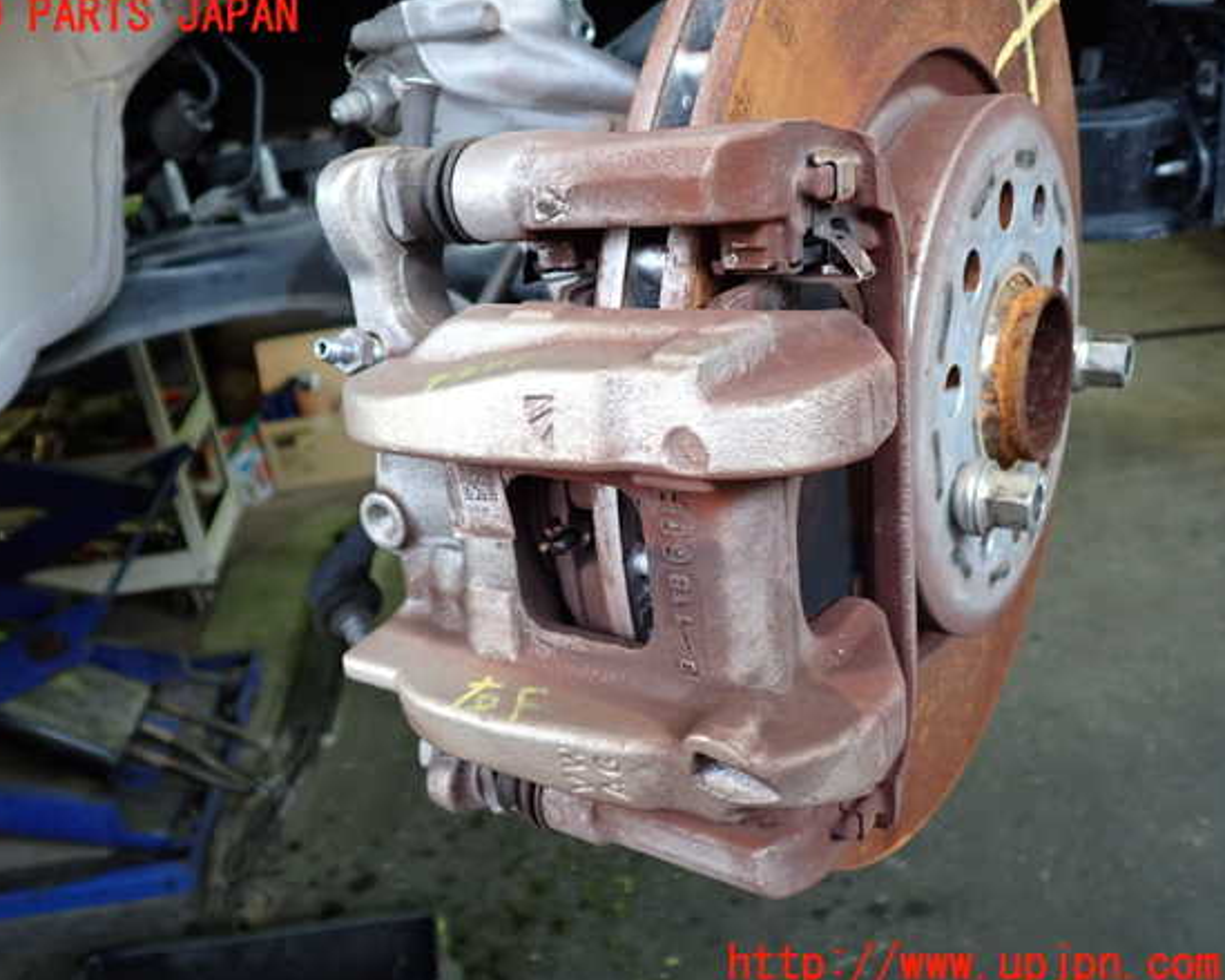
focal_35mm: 32
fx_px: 1160
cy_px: 491
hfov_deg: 55.6
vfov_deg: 45.8
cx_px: 562
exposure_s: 1/60
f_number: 2.3
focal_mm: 5.4
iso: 320
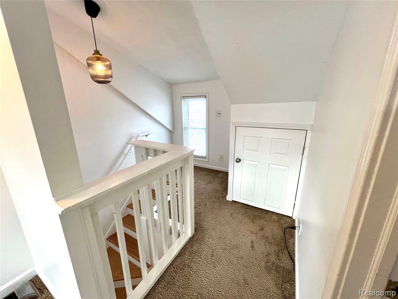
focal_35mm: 13
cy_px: 150
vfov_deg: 89.9
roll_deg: +0.4
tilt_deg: -14.8
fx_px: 149
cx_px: 199
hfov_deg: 106.2
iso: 125
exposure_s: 1/120
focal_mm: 1.57
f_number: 1.8
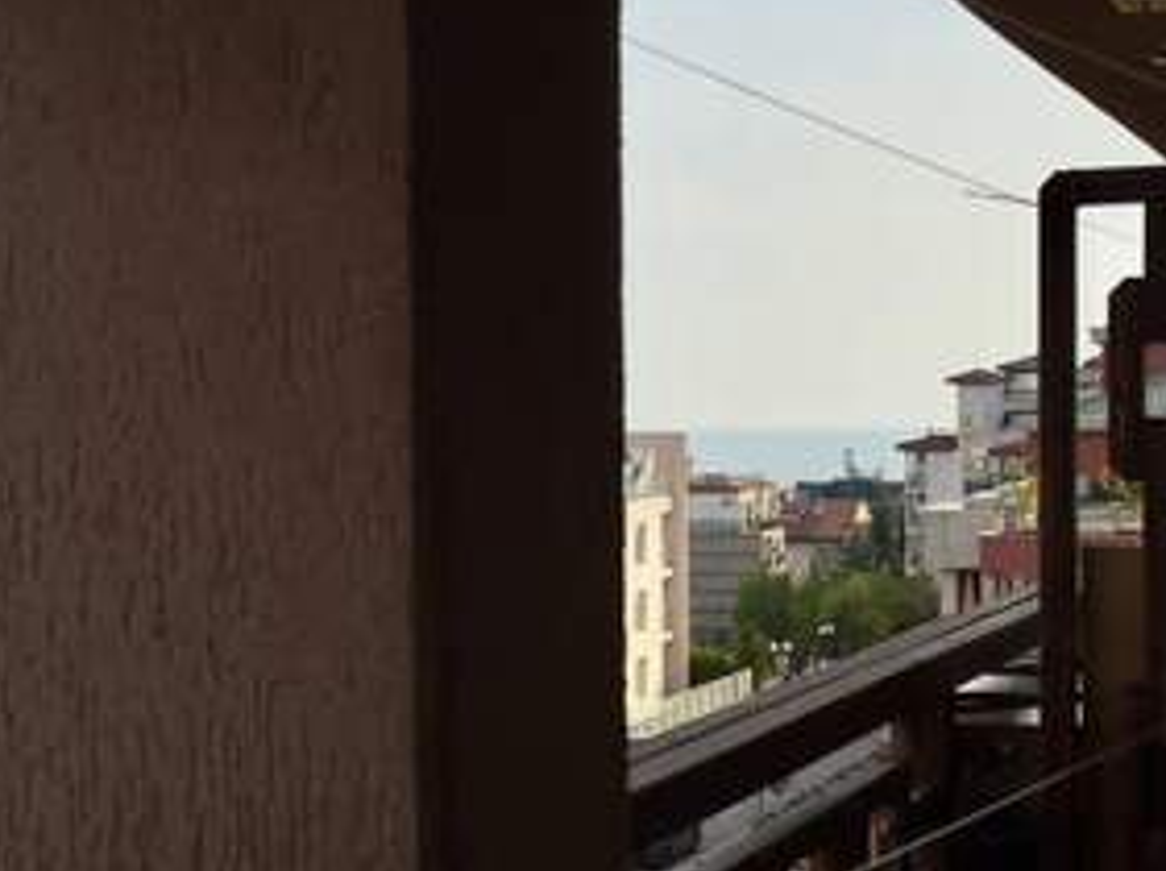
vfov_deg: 22.5
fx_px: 2187
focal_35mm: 65
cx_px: 664
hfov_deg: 29.8
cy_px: 475
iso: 64
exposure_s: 1/9009
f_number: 1.78
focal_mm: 6.76
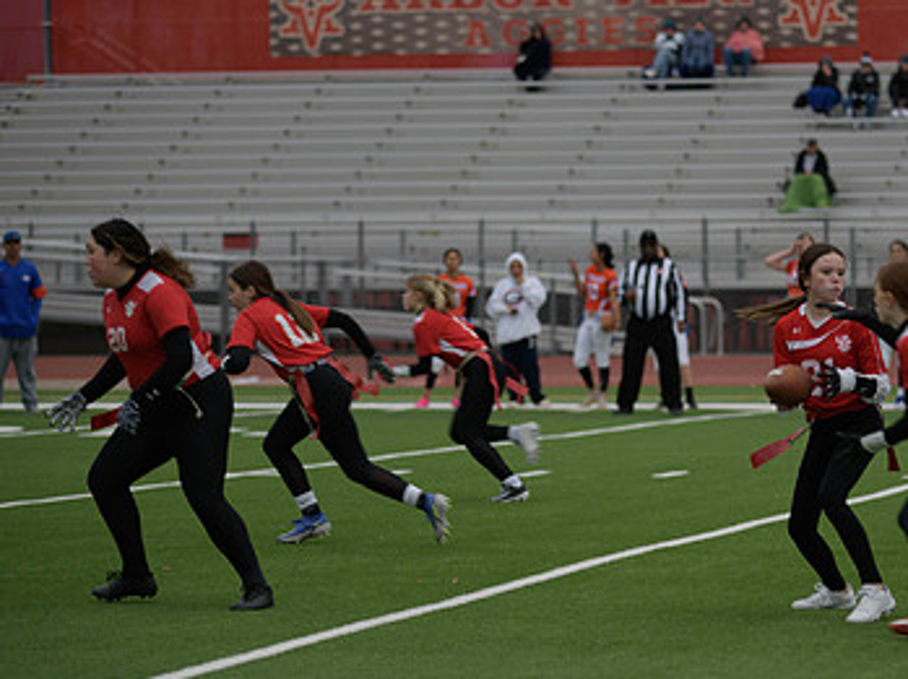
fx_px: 5031
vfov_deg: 7.7
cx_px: 692
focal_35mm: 192
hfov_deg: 10.3
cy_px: 397
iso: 80
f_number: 2.8
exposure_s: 1/200
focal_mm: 120
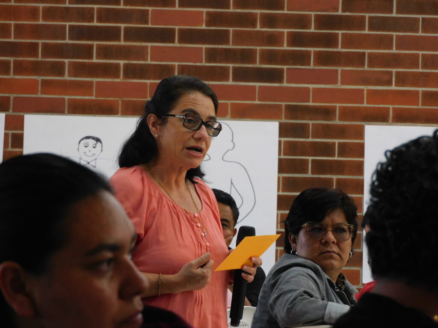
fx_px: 3163
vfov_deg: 5.9
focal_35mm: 250
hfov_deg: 7.9
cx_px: 219
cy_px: 164
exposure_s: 1/40
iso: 400
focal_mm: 44.8
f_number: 5.5
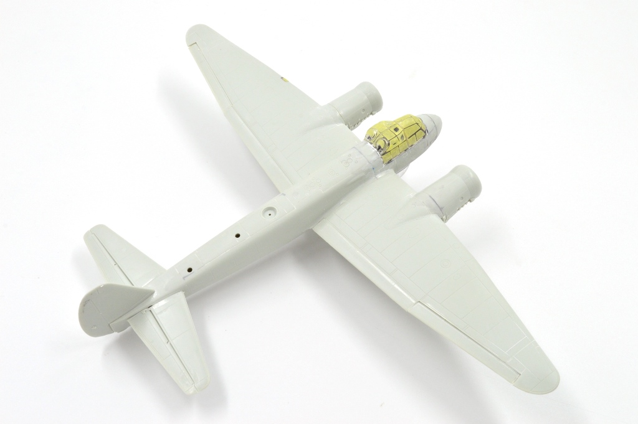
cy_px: 212
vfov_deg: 31.8
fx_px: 744
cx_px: 319
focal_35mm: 42
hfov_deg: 46.4
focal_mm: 28
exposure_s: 1/60
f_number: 16
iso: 400
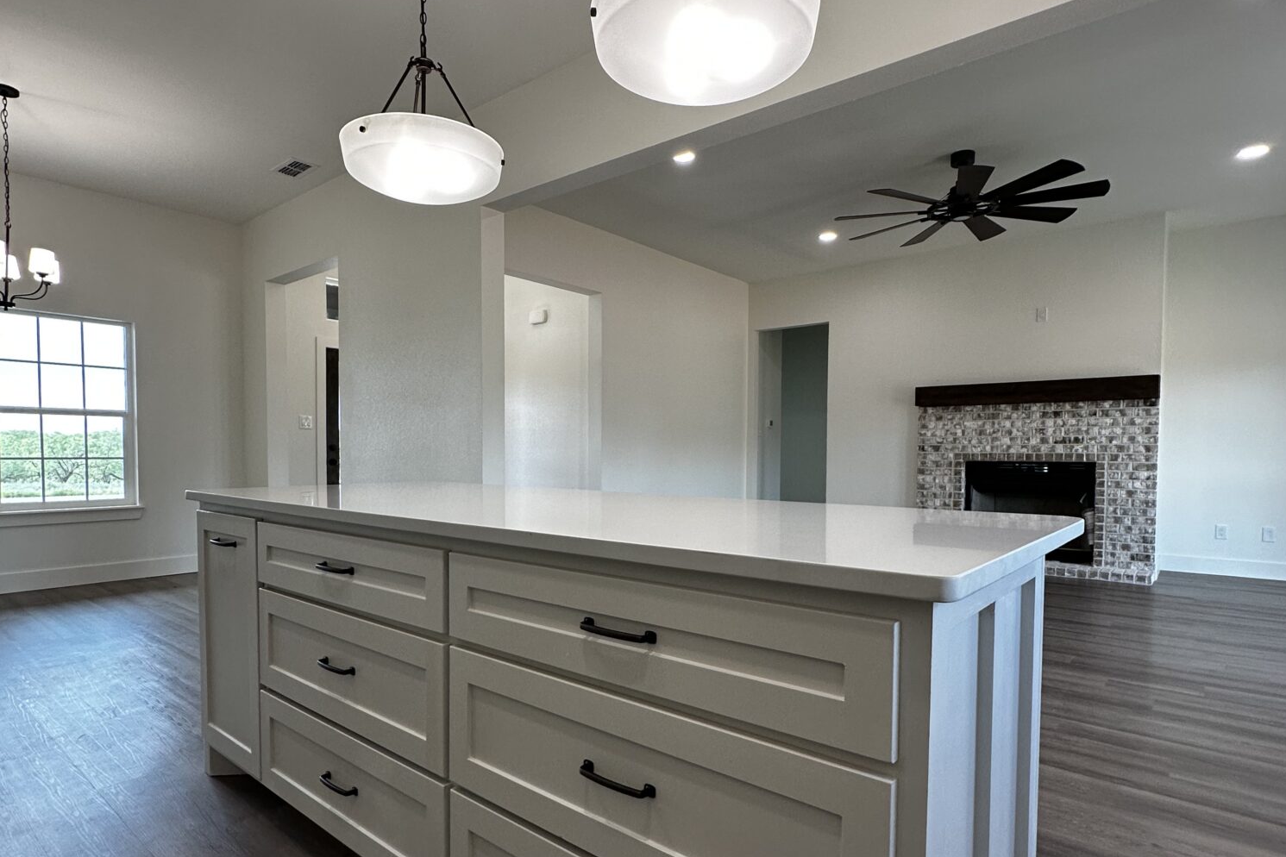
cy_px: 479
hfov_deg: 84.0
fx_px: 714
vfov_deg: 61.7
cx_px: 635
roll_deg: -1.8
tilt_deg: -1.2
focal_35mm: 20
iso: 125
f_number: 2.2
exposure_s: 1/120
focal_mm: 2.22
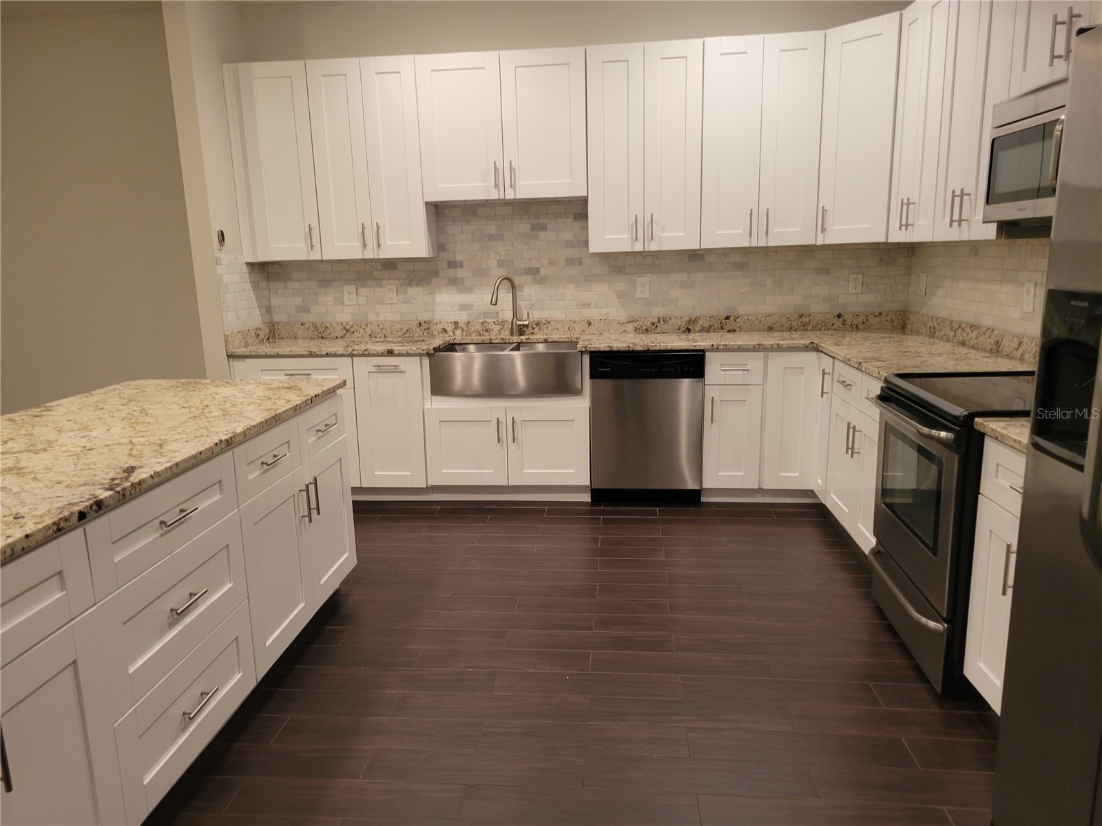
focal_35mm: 26
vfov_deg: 53.1
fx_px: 828
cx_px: 551
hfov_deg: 67.3
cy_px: 413
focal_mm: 5.4
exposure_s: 1/40
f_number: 1.8
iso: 200
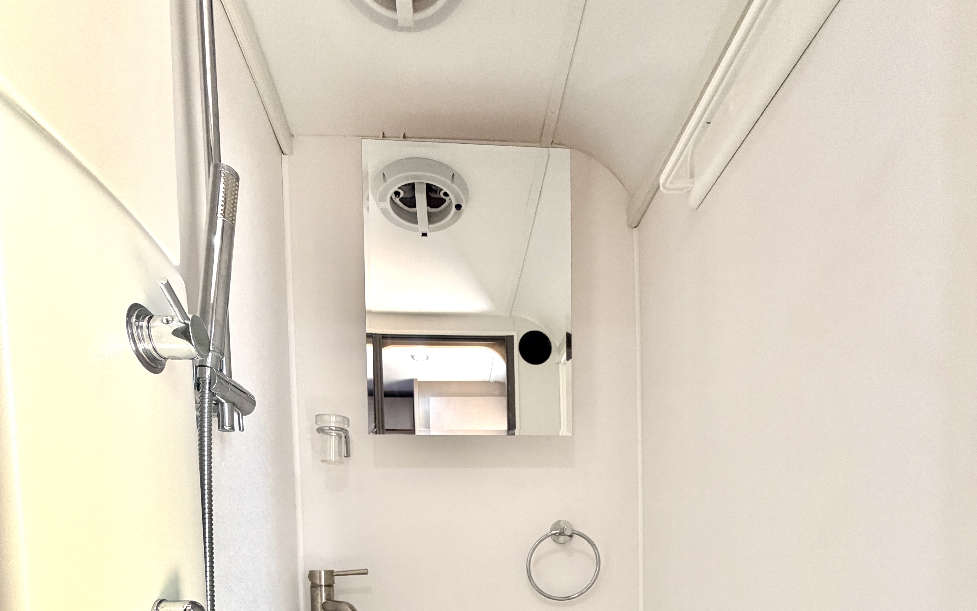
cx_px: 491
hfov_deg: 85.1
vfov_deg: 50.3
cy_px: 588
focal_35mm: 20
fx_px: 533
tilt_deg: -2.1
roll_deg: +0.1
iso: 320
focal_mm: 2.22
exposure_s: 1/78
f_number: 2.2
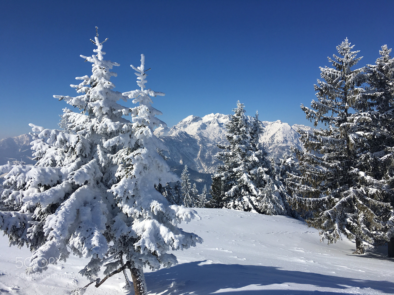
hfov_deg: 61.7
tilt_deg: +2.2
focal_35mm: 29
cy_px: 148
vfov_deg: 48.2
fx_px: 330
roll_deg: +0.8
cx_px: 197
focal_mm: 4.15
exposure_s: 1/4274
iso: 25
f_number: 2.2
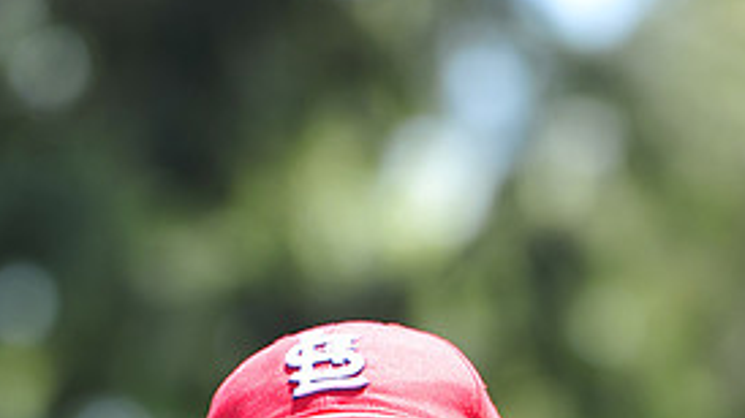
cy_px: 668
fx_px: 8769
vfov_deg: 2.7
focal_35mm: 444
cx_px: 408
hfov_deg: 4.9
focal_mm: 200
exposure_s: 1/320
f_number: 5.6
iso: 200
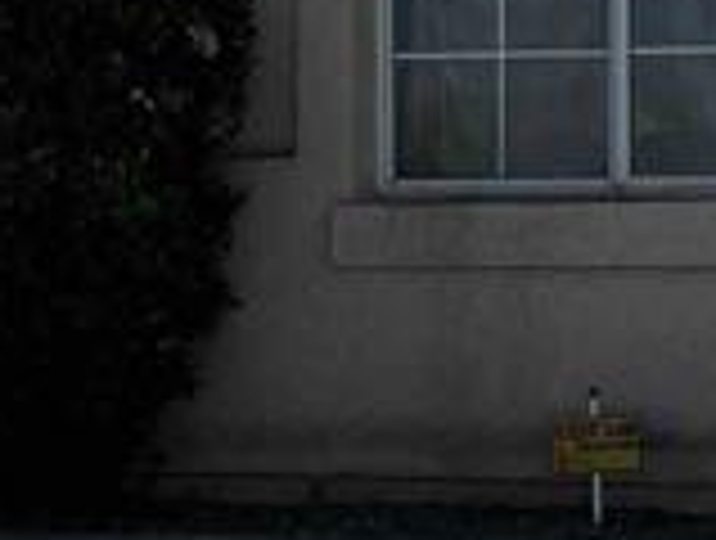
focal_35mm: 167
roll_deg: +0.9
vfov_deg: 8.9
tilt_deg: +0.0
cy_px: 148
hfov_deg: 11.6
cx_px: 770
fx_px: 3462
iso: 50
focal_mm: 5.7
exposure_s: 1/4831
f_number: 1.5
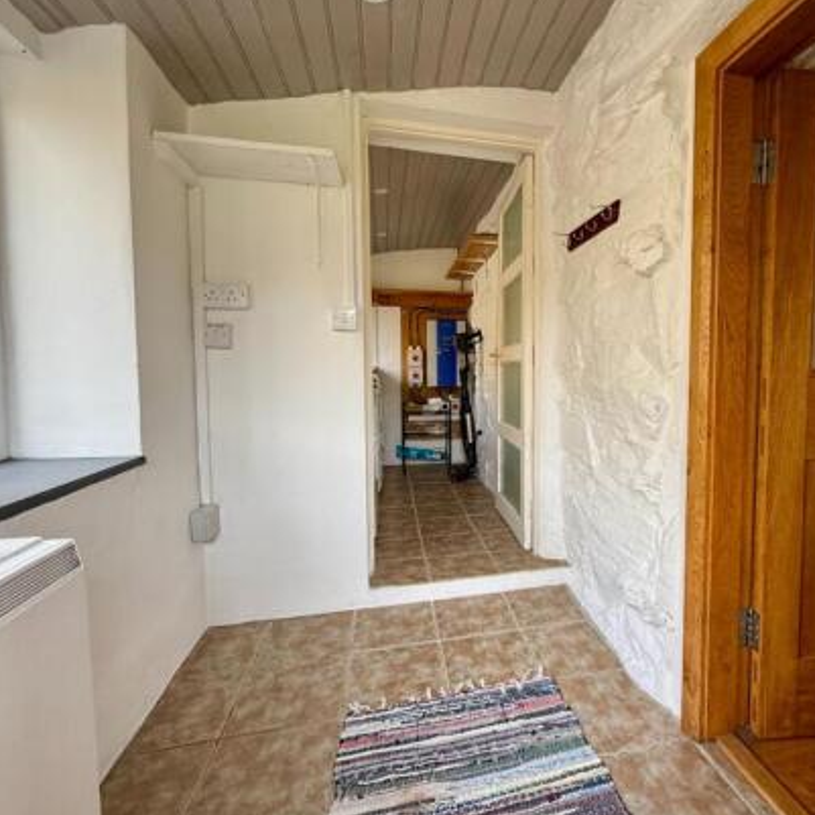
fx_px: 479
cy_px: 399
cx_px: 507
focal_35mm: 18
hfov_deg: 79.3
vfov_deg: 80.7
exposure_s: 1/99
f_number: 2.2
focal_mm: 2.22
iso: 80
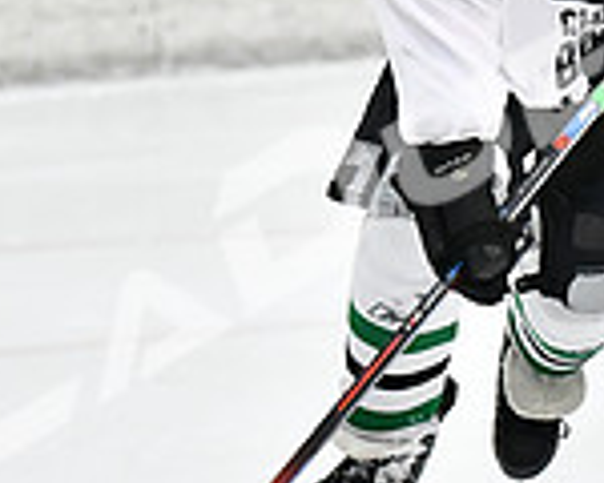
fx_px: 13154
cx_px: 459
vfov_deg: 2.1
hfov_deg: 2.6
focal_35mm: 736
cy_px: 107
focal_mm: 135
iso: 5000
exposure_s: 1/1250
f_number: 2.8
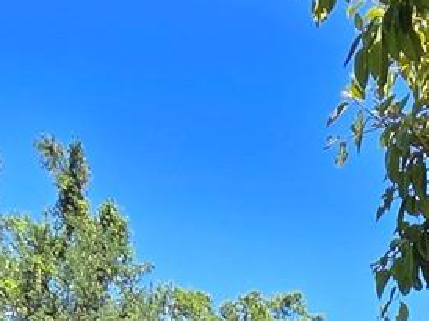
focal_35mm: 76
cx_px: 495
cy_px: 867
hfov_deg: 23.7
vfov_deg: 12.5
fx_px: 941
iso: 50
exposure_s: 1/818
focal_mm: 2.2
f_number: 2.2
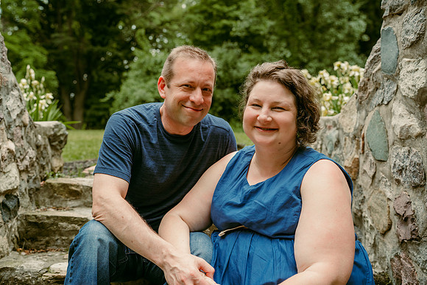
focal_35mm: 38
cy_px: 131
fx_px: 449
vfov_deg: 35.2
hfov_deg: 50.8
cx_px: 196
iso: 1600
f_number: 3.2
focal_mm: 35
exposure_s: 1/125
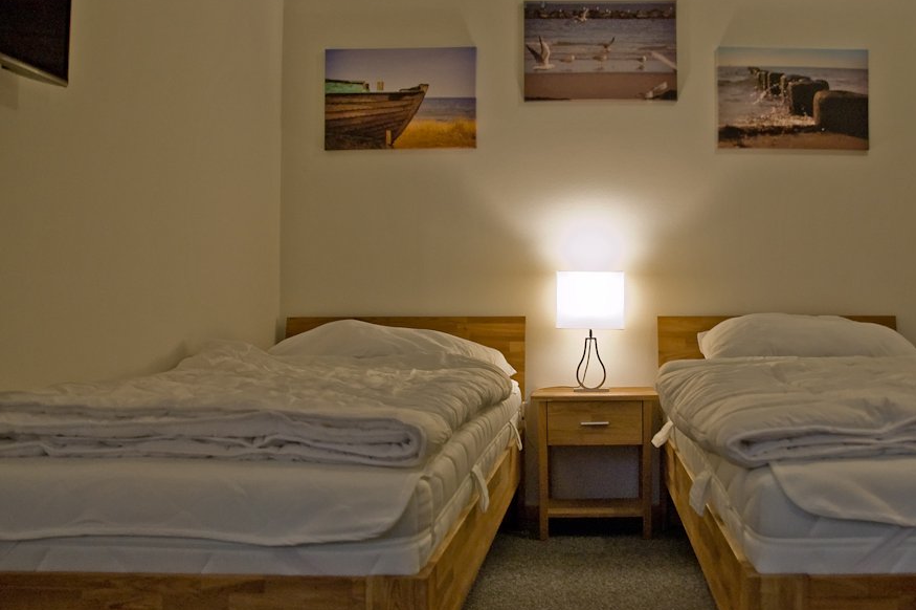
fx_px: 856
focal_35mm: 34
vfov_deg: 39.2
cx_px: 588
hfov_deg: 55.5
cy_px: 304
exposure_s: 1/50
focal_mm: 17
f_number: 2.8
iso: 800
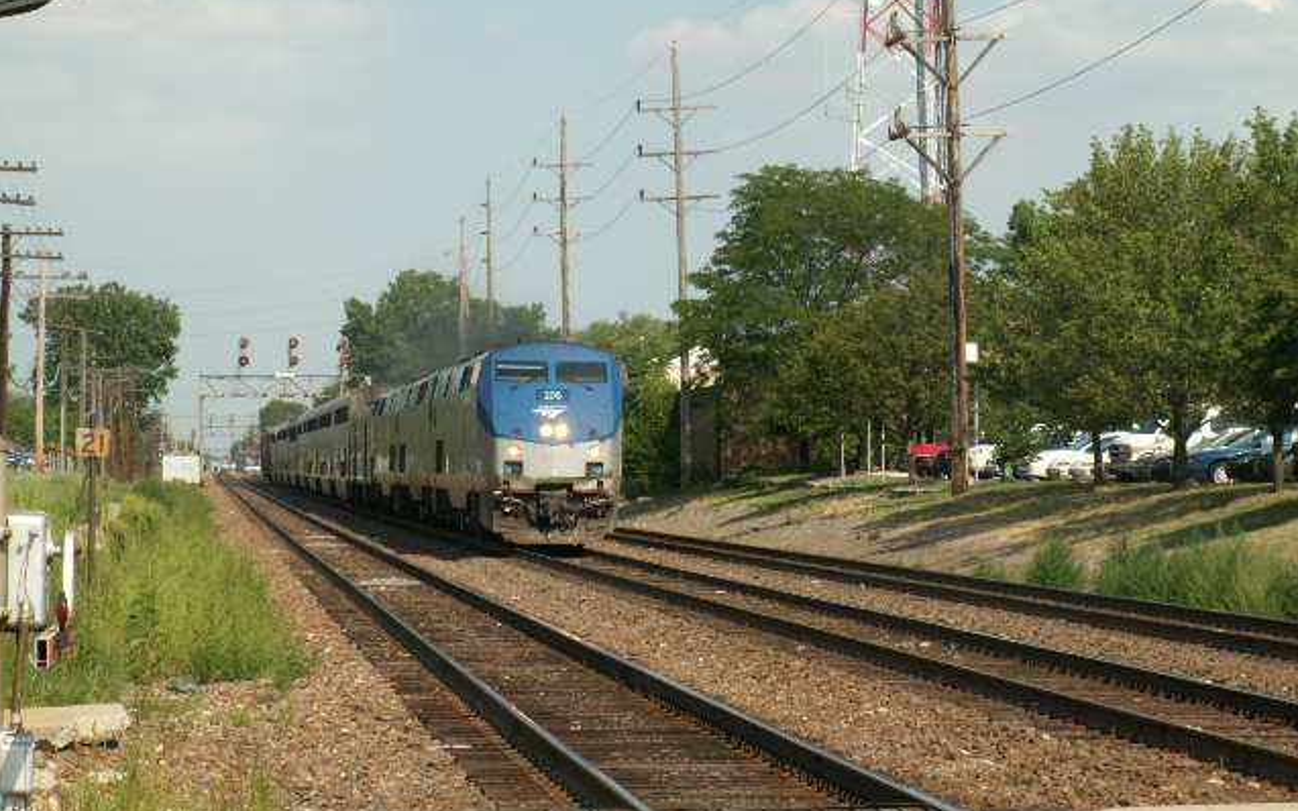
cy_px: 399
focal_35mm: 131
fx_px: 4634
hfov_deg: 15.9
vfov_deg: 10.0
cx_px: 648
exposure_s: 1/320
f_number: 5.6
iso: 50
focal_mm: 20.08
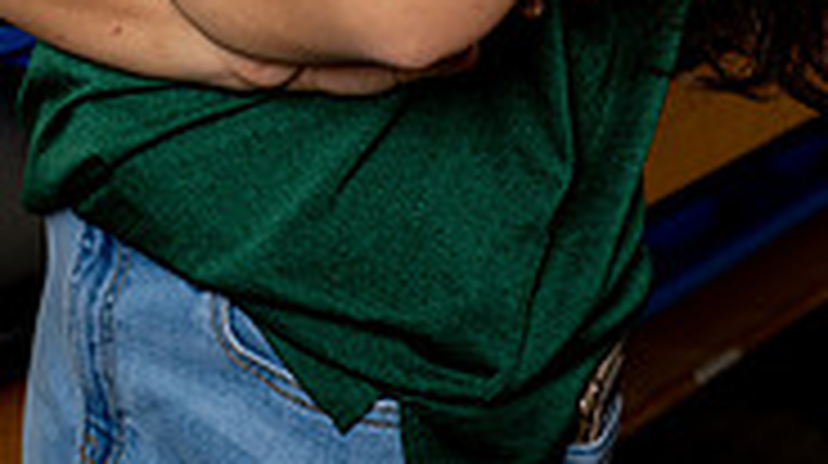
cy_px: -527
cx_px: 351
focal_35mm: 141
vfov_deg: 8.1
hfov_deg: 15.2
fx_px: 3092
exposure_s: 1/250
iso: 250
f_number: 6.3
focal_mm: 55
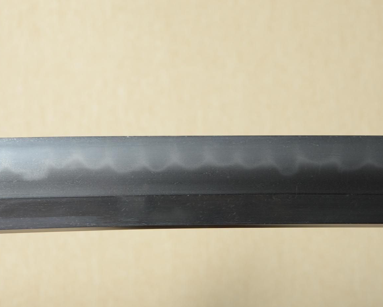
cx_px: 211
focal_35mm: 112
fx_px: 1270
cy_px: 153
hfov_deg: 17.2
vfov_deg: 13.8
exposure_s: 1/2
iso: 400
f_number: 11
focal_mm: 66
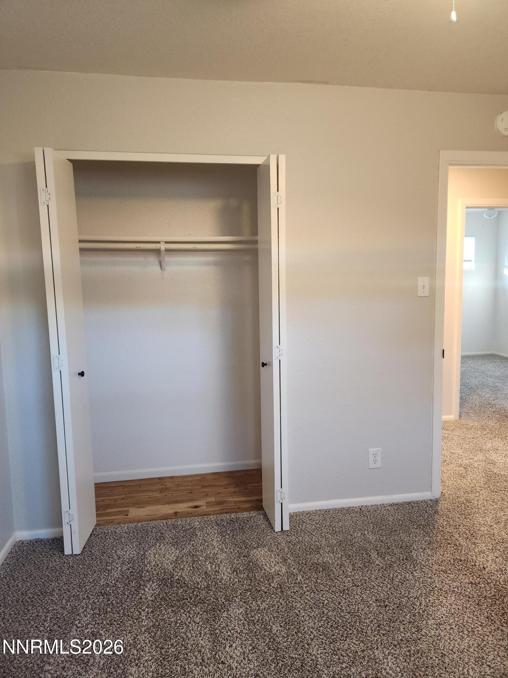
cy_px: 339
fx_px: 450
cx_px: 254
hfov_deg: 58.9
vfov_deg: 73.9
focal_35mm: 23
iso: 640
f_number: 1.8
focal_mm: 5.4
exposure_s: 1/120
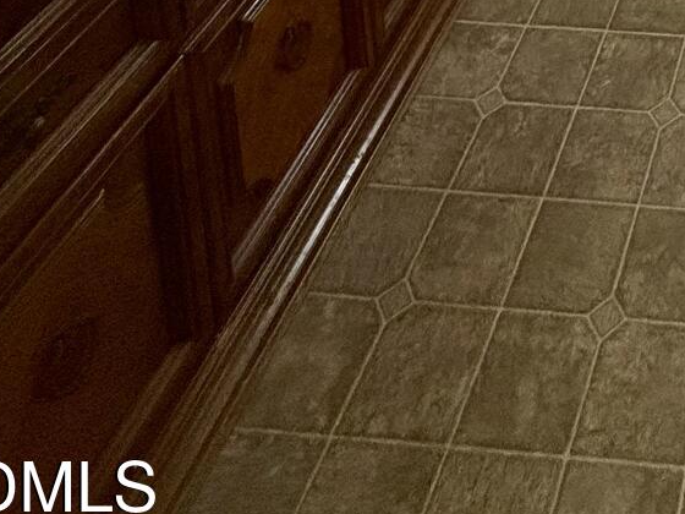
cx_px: 879
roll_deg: -1.3
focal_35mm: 50
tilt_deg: -10.2
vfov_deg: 16.8
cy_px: -624
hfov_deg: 30.5
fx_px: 989
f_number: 2.2
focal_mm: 2.22
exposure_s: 1/120
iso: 320
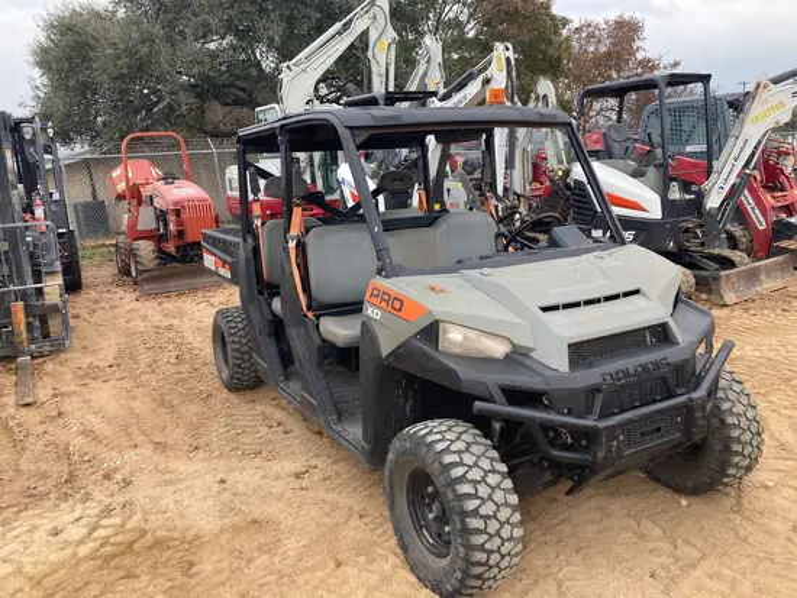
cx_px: 398
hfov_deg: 63.4
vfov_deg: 49.8
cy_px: 299
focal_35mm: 28
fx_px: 645
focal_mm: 3.99
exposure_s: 1/154
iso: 20
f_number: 1.8
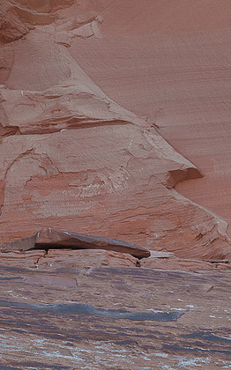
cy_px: 241
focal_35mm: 534
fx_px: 5386
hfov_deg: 2.5
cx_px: 222
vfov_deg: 3.9
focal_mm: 200
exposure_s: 1/250
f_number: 8
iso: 1600
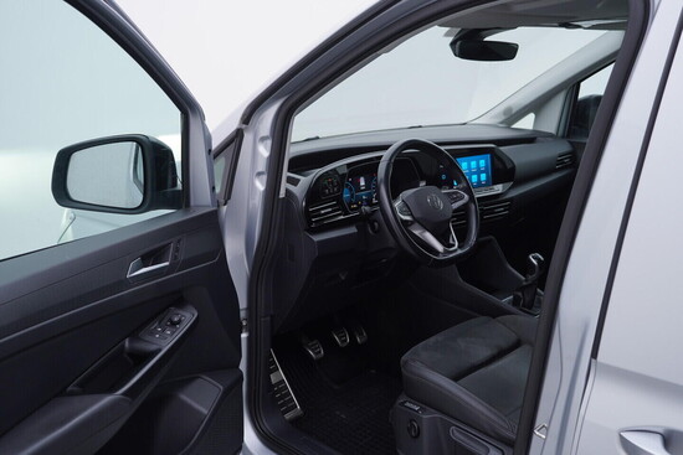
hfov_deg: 53.1
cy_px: 228
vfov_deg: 36.9
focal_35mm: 36
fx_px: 683
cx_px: 342
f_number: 4
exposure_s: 1/60
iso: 125
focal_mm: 24
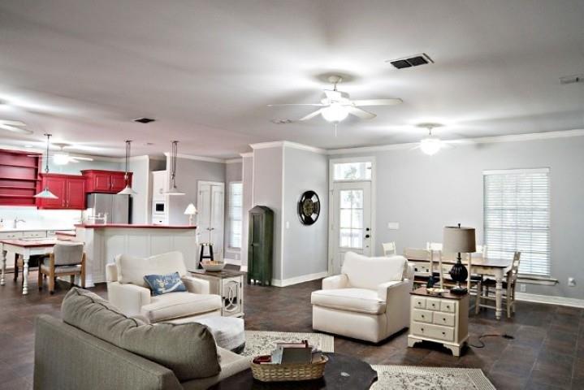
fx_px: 389
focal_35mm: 24
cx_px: 292
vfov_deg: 53.2
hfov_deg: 73.7
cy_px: 195
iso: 1000
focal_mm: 16
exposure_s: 1/100
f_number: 2.8
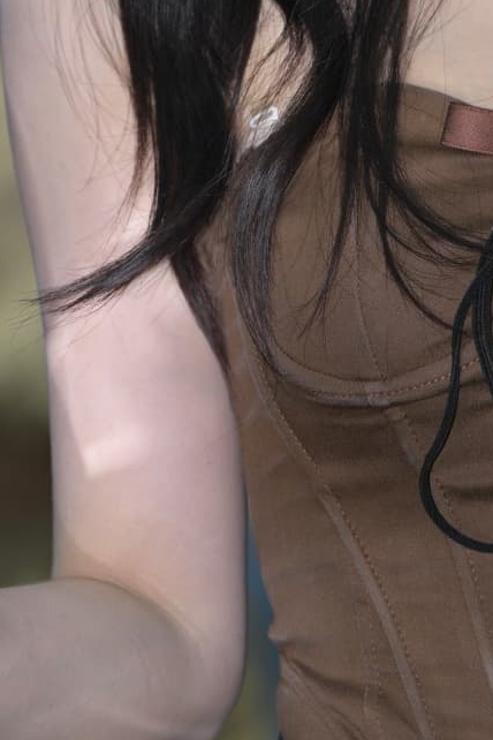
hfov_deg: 2.6
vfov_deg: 3.9
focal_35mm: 533
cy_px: -47
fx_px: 10948
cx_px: 545
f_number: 5
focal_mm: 190
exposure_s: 1/200
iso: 250
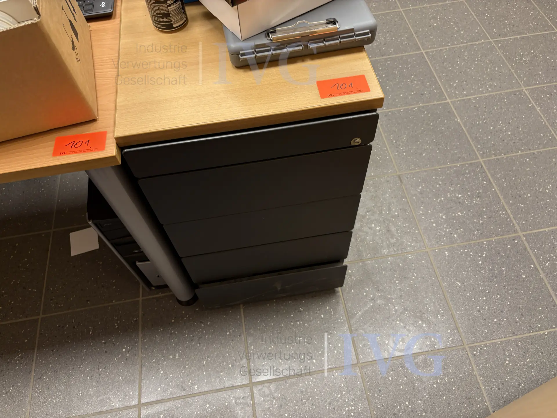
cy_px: 209
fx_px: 418
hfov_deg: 67.3
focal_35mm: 26
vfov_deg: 53.1
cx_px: 278
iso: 100
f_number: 1.6
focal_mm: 5.96
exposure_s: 1/50
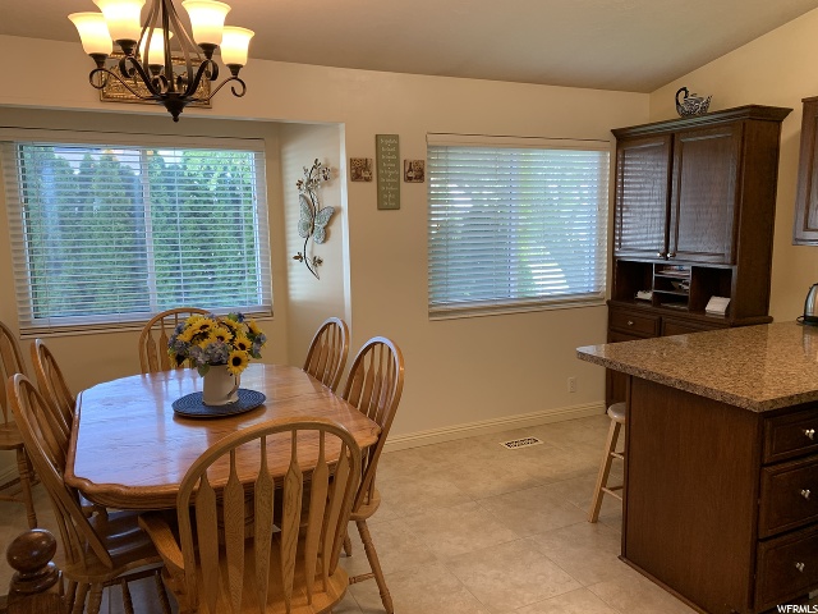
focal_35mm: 26
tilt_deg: -8.4
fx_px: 614
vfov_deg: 53.1
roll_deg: +1.0
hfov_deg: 67.3
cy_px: 307
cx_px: 409
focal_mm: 4.25
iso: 80
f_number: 1.8
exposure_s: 1/60
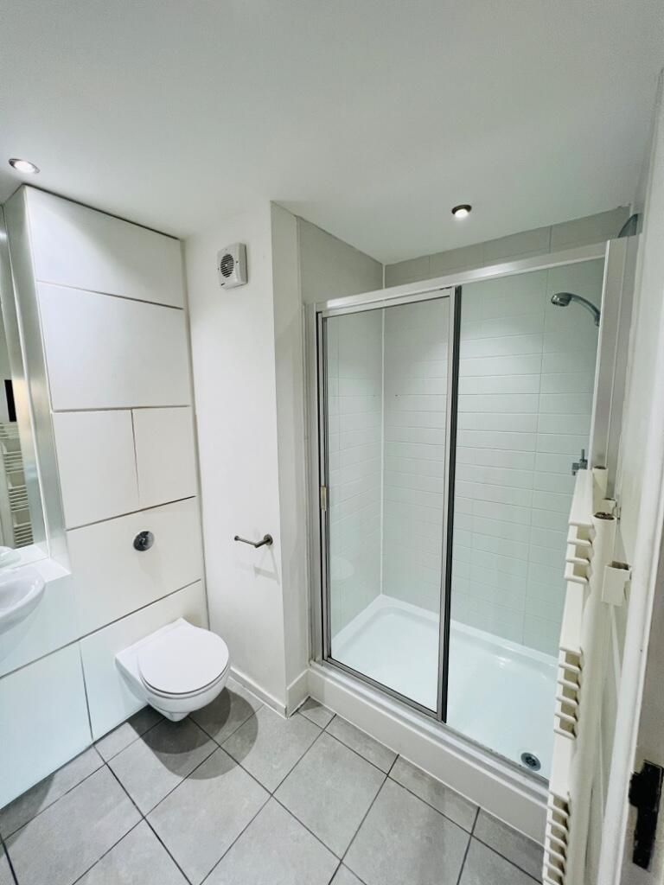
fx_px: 332
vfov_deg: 106.2
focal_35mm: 13
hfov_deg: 89.9
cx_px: 332
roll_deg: +0.7
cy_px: 442
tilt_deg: -8.1
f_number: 1.8
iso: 125
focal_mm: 1.57
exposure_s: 1/100
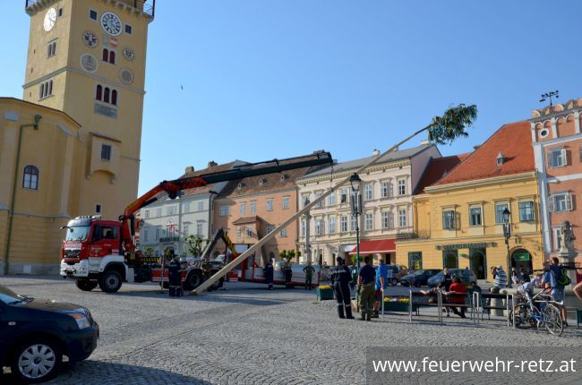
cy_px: 192
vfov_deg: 36.7
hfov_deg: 53.2
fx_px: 581
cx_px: 291
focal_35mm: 36
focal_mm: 24
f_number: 8
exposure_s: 1/250
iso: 100
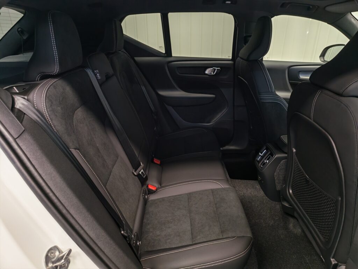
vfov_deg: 58.9
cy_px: 134
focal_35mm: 23
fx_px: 238
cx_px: 179
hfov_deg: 73.9
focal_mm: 5.4
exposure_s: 1/50
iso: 160
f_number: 1.6
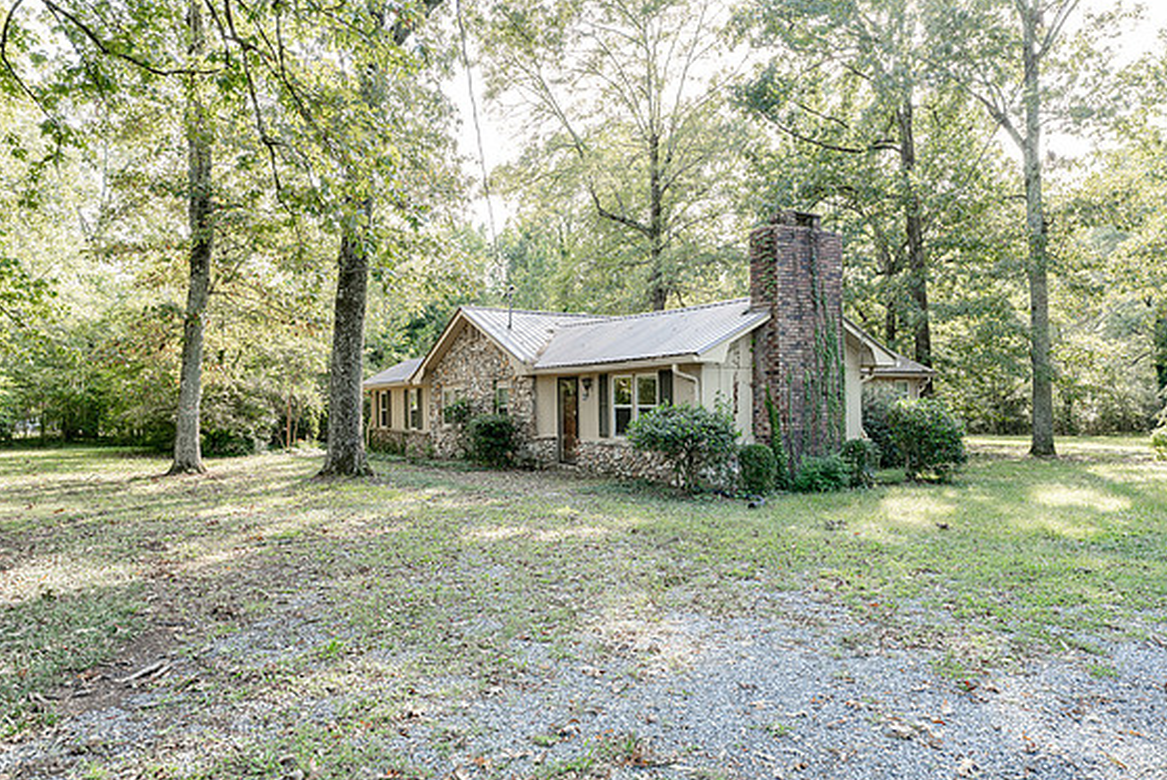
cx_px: 587
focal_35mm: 25
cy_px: 391
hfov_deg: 71.5
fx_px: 811
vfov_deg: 51.3
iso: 640
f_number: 5.6
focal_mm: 24
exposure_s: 1/160
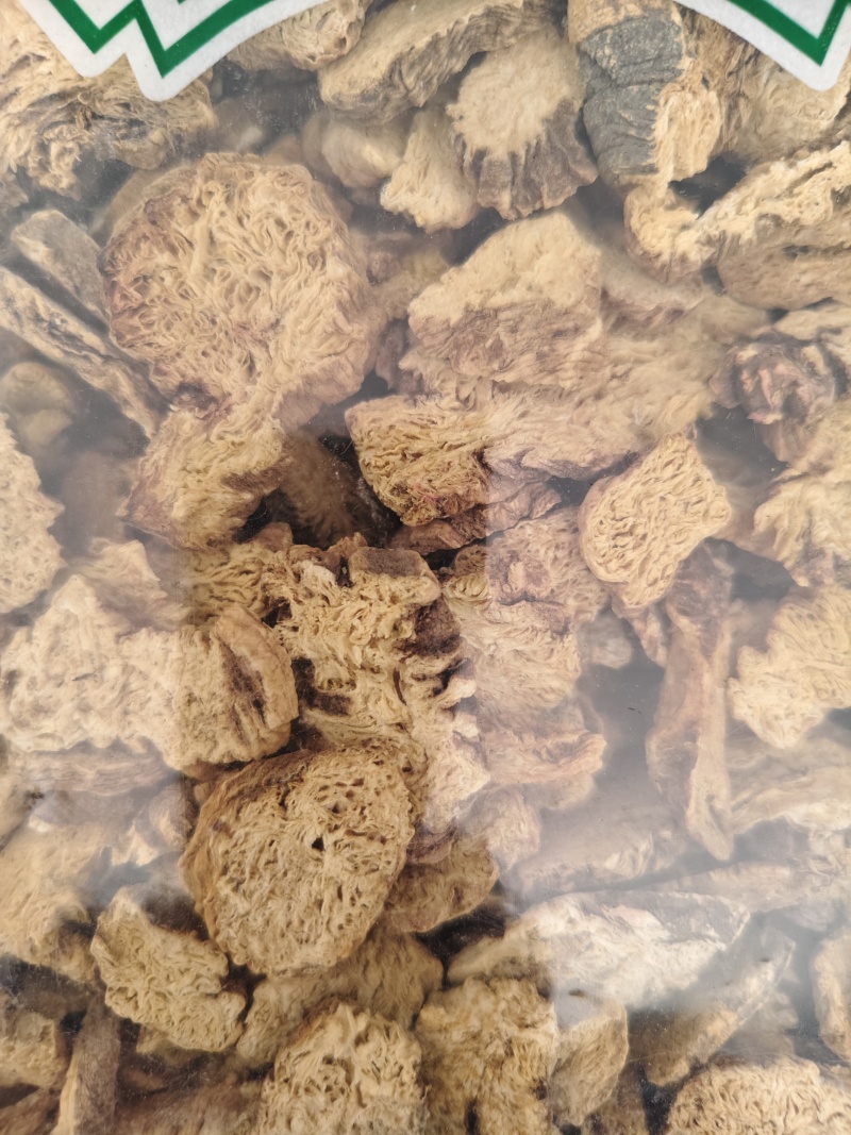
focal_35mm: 23
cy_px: 568
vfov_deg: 73.9
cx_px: 426
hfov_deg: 58.9
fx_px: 754
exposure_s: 1/120
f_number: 1.88
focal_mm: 5.56
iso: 444
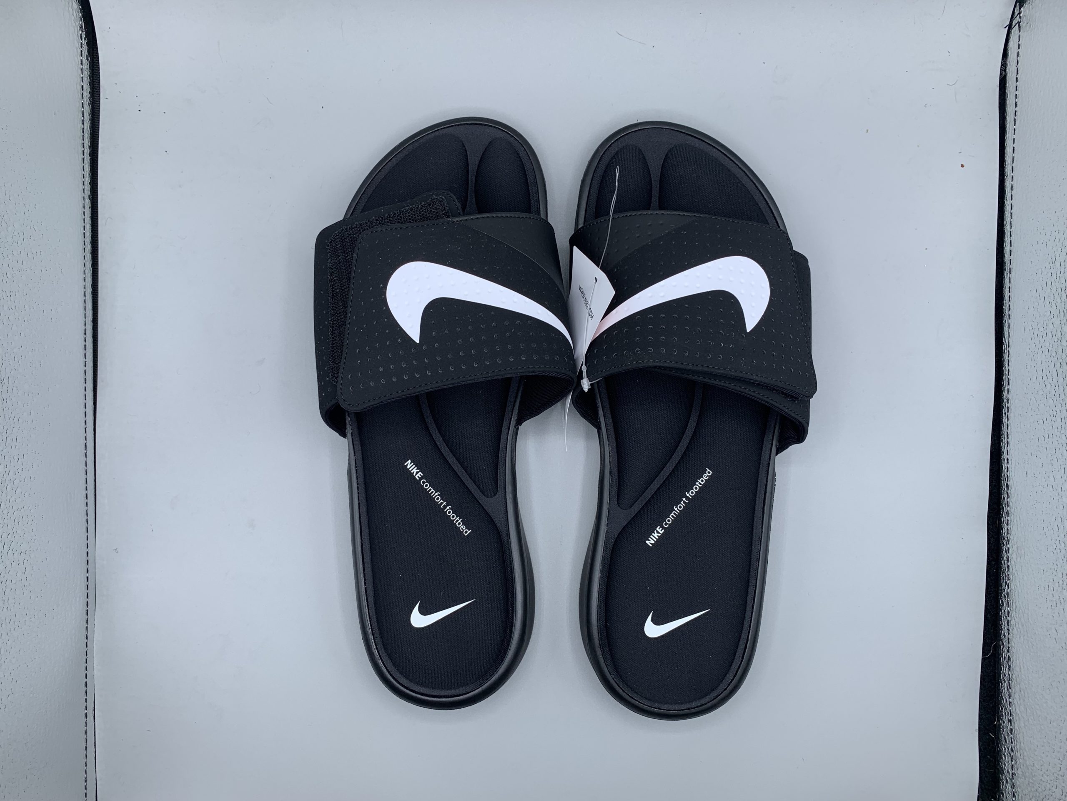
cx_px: 534
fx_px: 801
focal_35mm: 26
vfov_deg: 53.1
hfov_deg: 67.3
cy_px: 400
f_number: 1.8
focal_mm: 4.25
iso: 25
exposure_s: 1/381
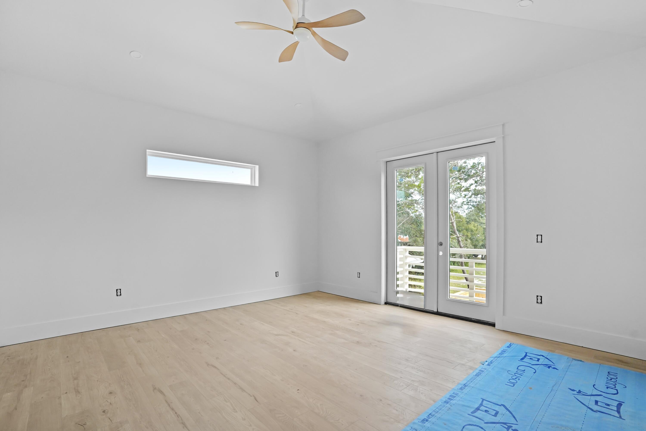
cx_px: 323
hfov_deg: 96.7
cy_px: 216
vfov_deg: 73.7
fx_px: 287
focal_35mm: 16
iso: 320
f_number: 5.6
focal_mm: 16
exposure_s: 1/250
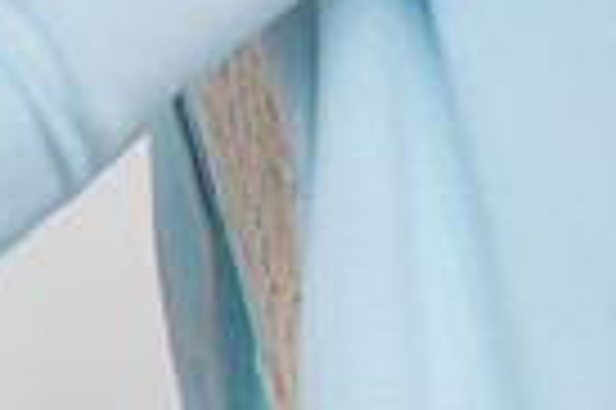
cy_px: 669
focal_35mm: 212
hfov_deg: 9.2
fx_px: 3623
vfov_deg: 6.4
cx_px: -594
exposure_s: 1/320
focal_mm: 50
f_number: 2.5
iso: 200
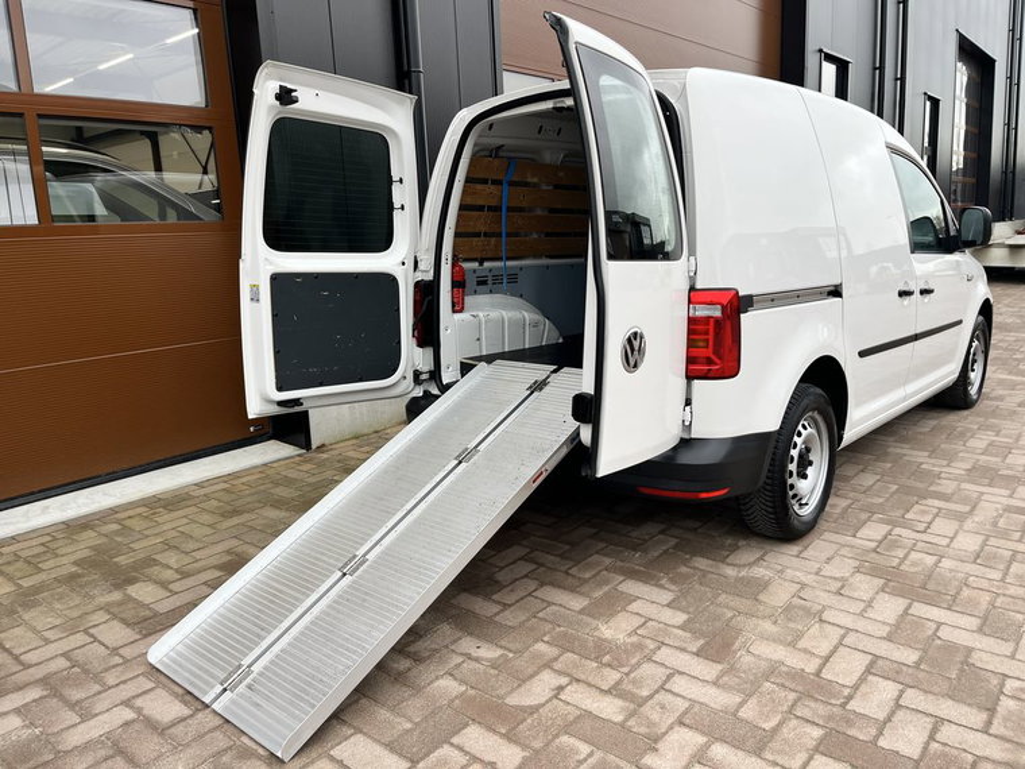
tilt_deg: -11.0
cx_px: 512
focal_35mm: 26
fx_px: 770
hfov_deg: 67.3
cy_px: 384
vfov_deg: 53.1
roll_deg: +2.3
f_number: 1.6
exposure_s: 1/122
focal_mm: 5.1
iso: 40
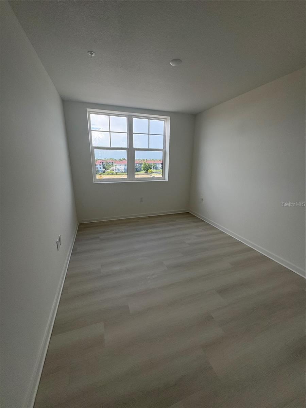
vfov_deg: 102.1
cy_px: 204
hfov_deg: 85.7
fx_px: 165
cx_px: 153
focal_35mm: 14
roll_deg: -0.6
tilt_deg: -14.3
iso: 64
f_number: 2.2
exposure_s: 1/525
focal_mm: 2.22
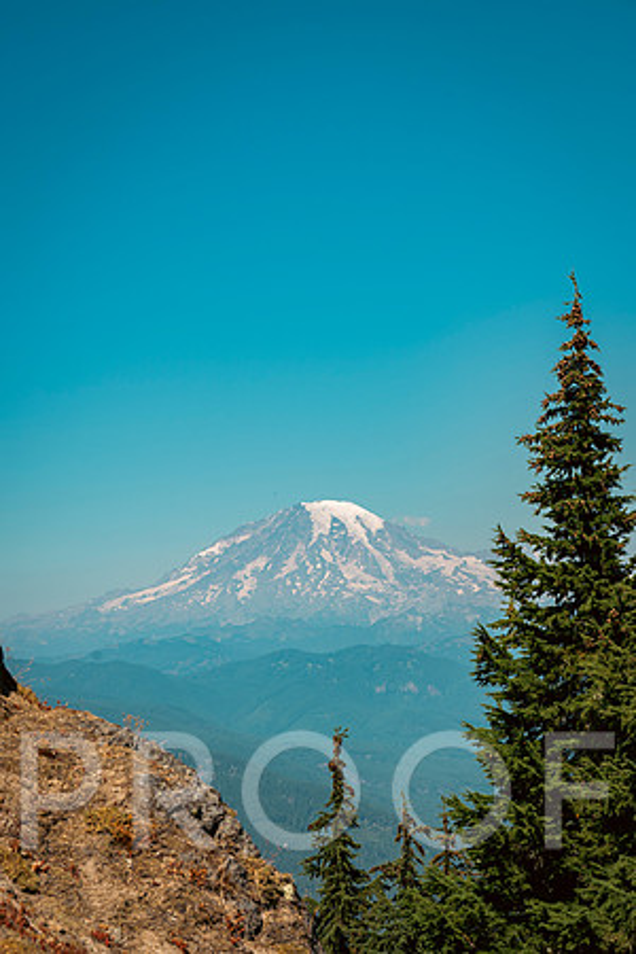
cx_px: 318
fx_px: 1855
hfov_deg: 19.5
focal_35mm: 70
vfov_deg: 28.8
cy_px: 477
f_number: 7.1
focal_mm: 70
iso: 100
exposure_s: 1/800
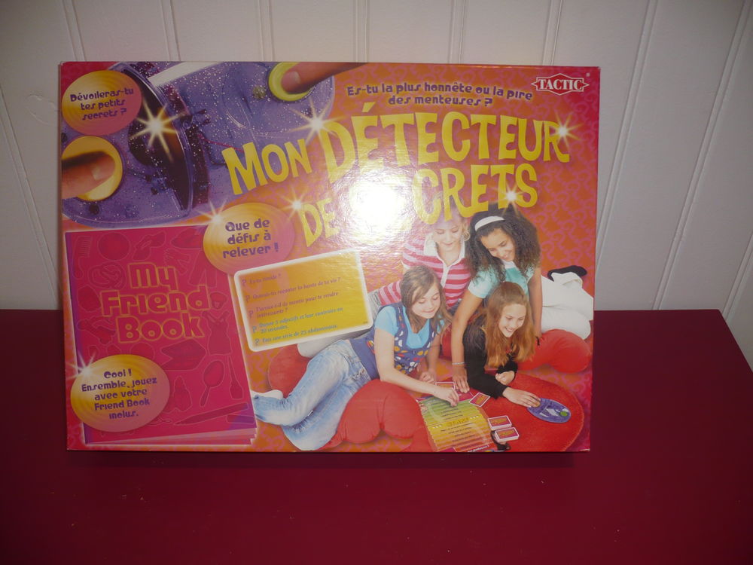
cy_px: 282
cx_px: 376
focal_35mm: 35
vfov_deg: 40.7
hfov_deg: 52.6
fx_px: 761
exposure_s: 1/30
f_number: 2.8
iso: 100
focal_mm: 5.8
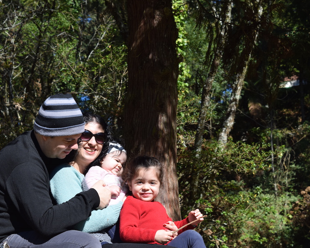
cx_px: 177
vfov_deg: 17.9
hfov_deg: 22.2
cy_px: 129
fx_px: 789
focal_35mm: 86
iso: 200
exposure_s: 1/500
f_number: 8
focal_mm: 48
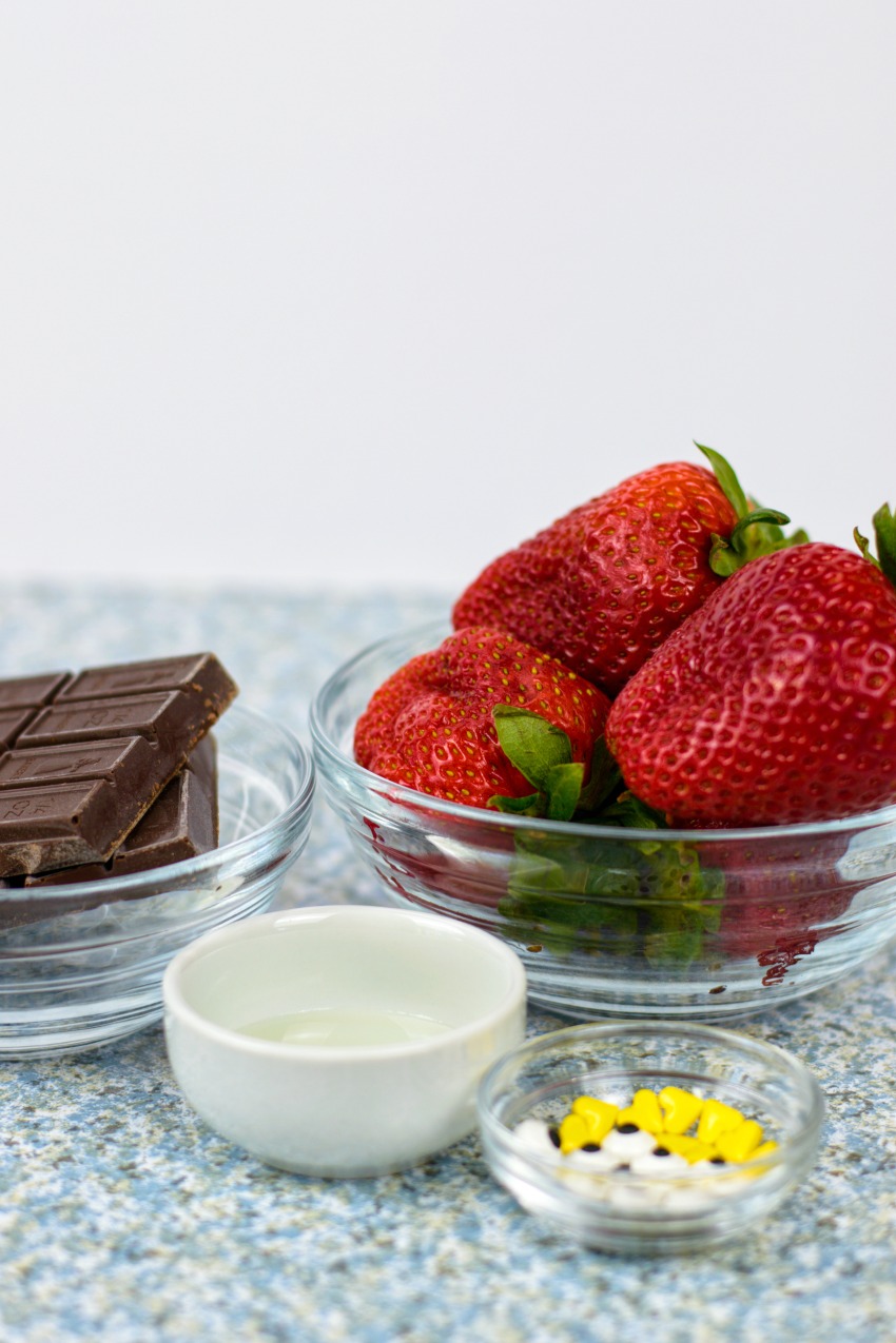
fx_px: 2800
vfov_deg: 27.0
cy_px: 672
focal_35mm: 75
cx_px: 448
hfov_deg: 18.2
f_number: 2.8
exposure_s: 1/160
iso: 100
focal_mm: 50
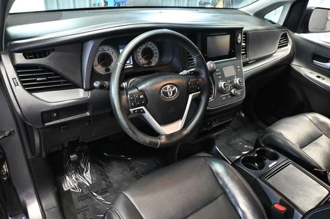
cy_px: 110
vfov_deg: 49.1
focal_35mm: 26
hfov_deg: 68.9
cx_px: 165
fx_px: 240
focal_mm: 17.5
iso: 12800
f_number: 3.5
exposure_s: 1/60
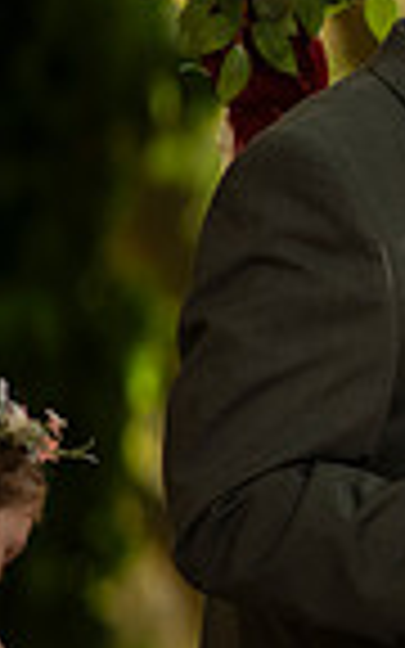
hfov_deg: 1.6
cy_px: 313
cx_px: 1300
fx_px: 14481
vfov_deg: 2.6
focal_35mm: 820
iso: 160
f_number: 2.8
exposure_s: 1/250
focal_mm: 200
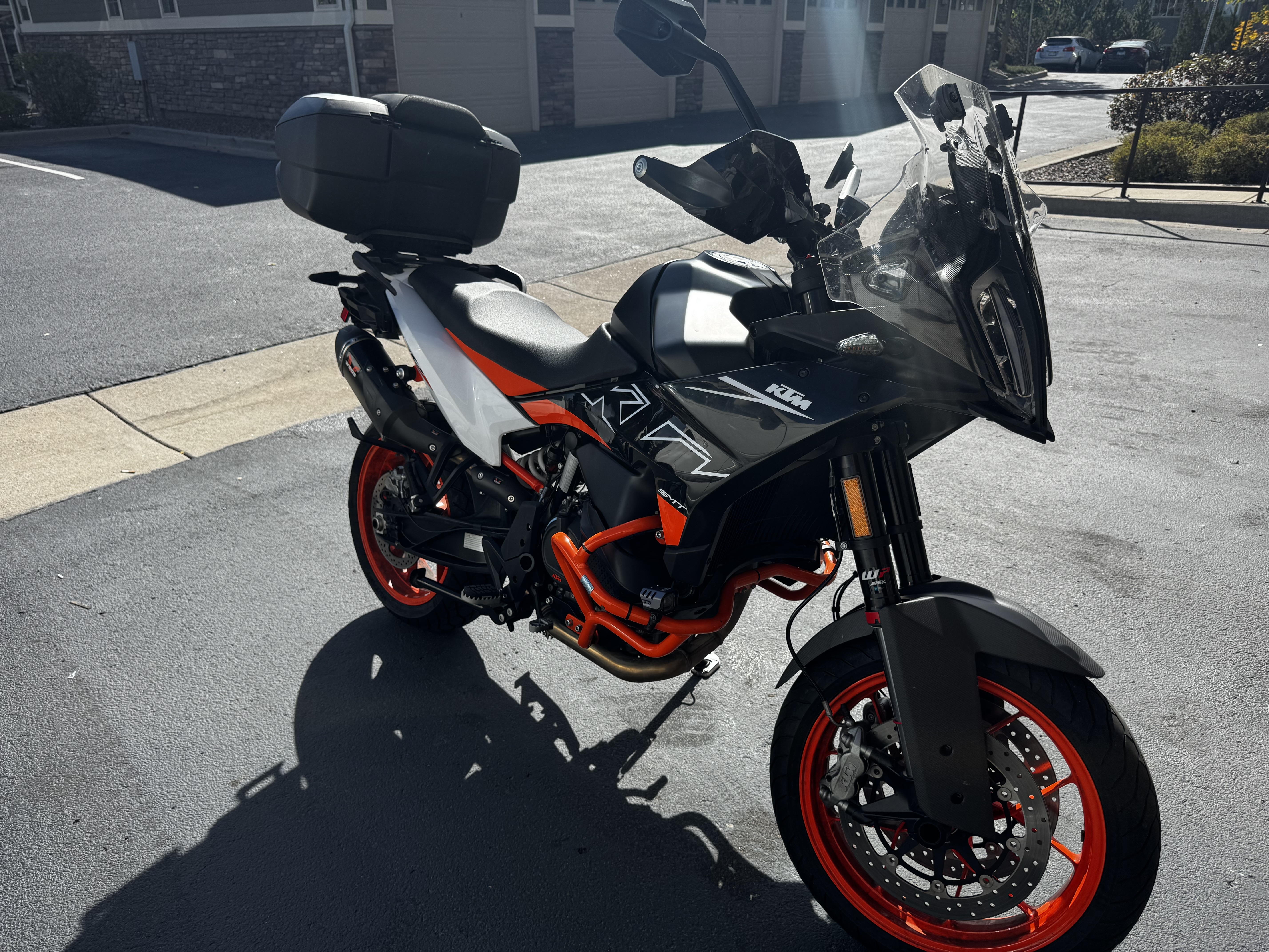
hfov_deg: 71.6
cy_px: 476
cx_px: 634
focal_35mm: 24
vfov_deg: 56.8
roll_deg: +0.4
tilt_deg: -26.6
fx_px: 880
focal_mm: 6.76
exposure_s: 1/3247
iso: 80
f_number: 1.78
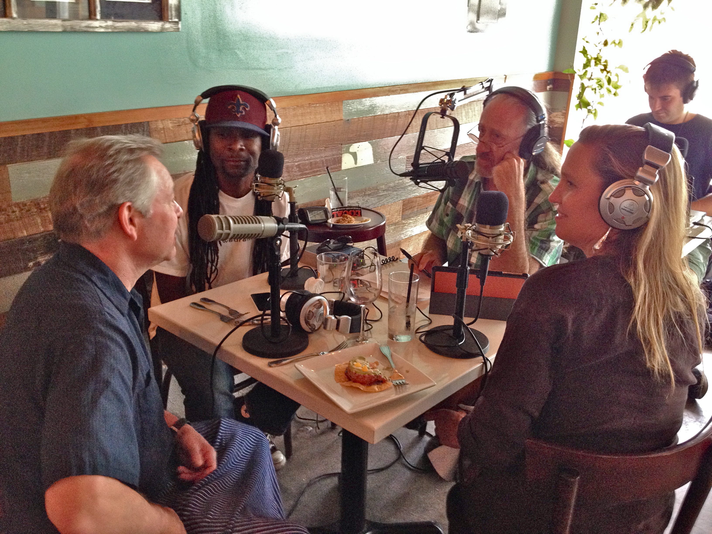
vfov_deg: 40.7
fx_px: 720
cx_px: 356
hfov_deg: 52.6
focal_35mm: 35
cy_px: 267
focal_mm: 4.28
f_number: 2.4
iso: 250
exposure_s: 1/20
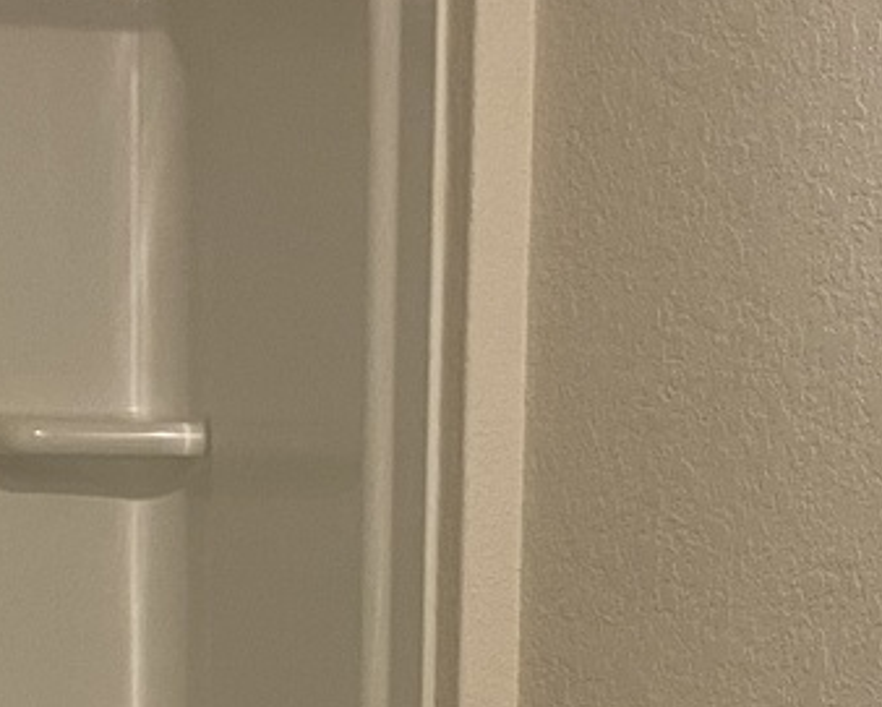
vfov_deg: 13.9
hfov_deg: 17.8
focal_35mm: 108
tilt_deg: -6.7
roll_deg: +0.0
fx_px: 2822
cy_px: 830
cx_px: 381
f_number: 1.8
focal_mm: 4.25
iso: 200
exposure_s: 1/60
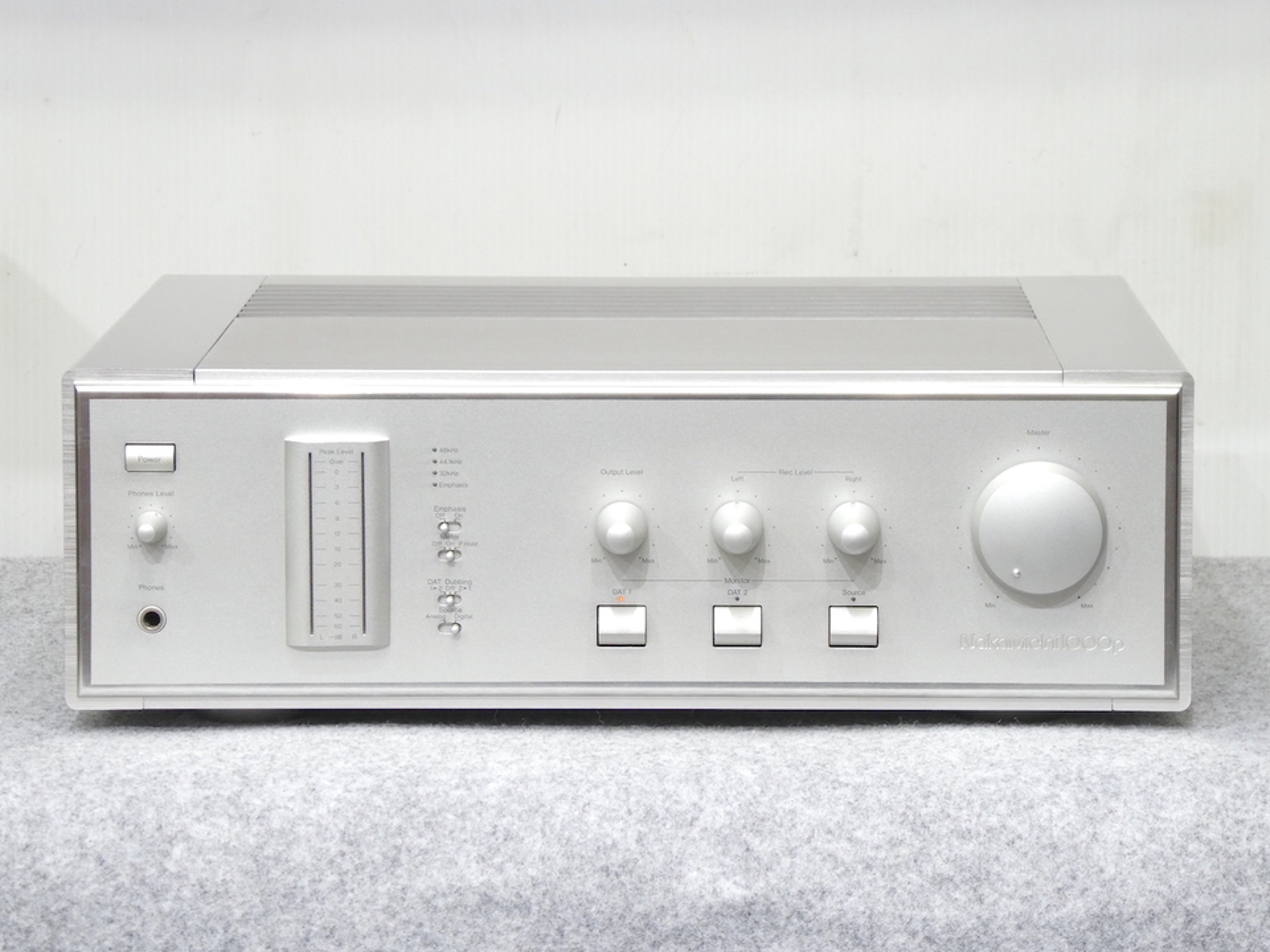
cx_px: 635
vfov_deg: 9.8
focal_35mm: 151
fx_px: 5540
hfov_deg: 13.1
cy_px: 476
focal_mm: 27.1
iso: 200
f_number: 5.4
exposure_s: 1/6
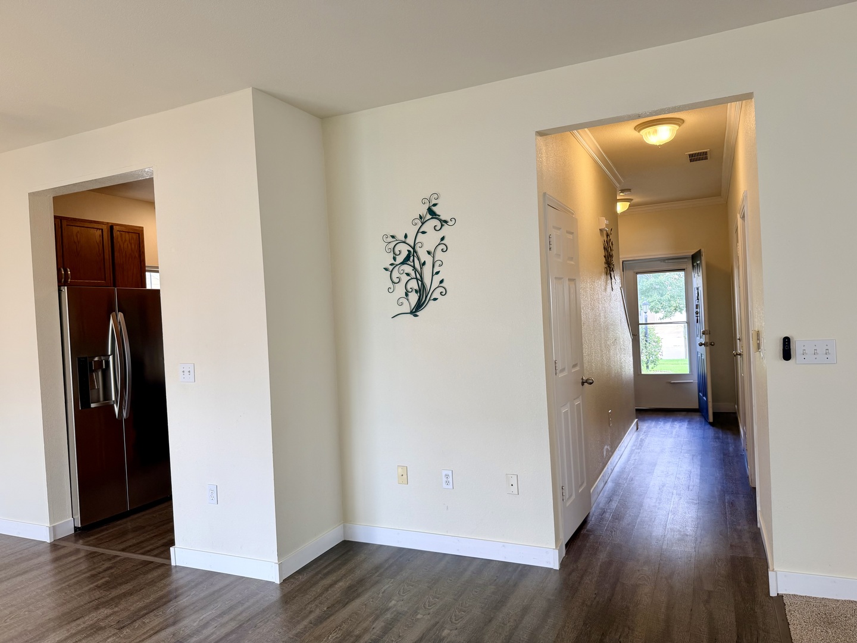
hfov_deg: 71.6
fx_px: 594
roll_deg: +3.3
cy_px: 322
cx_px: 428
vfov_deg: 56.8
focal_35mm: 24
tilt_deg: -1.0
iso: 80
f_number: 1.78
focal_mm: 6.76
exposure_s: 1/120
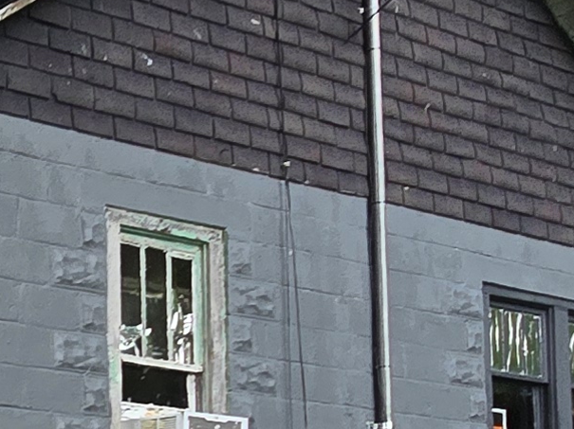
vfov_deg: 15.7
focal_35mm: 86
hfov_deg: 17.5
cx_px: -520
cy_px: 652
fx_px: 1425
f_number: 2.2
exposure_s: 1/148
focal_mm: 2.2
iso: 50
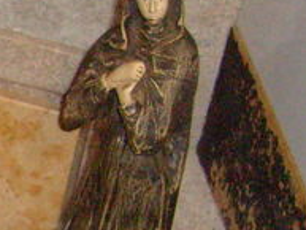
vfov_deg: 8.0
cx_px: -403
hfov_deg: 9.8
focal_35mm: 181
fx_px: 1601
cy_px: 381
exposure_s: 1/45
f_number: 2.8
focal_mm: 5.8
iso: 400
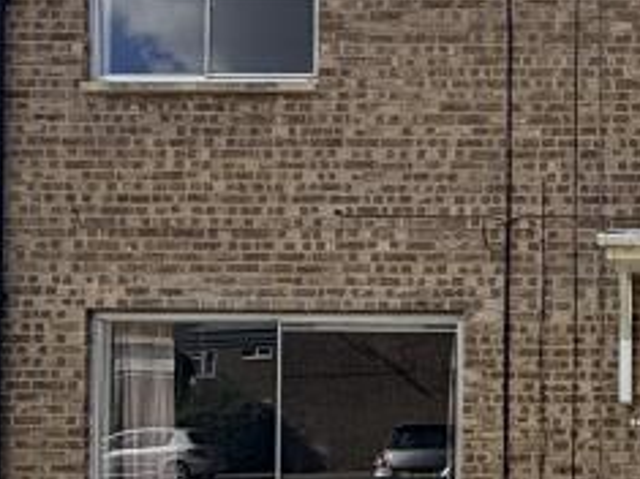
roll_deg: +0.0
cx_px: 697
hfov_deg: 28.8
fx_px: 1127
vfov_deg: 23.5
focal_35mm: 61
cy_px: 403
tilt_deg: +1.0
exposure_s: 1/742
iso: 40
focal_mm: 2.22
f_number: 2.2
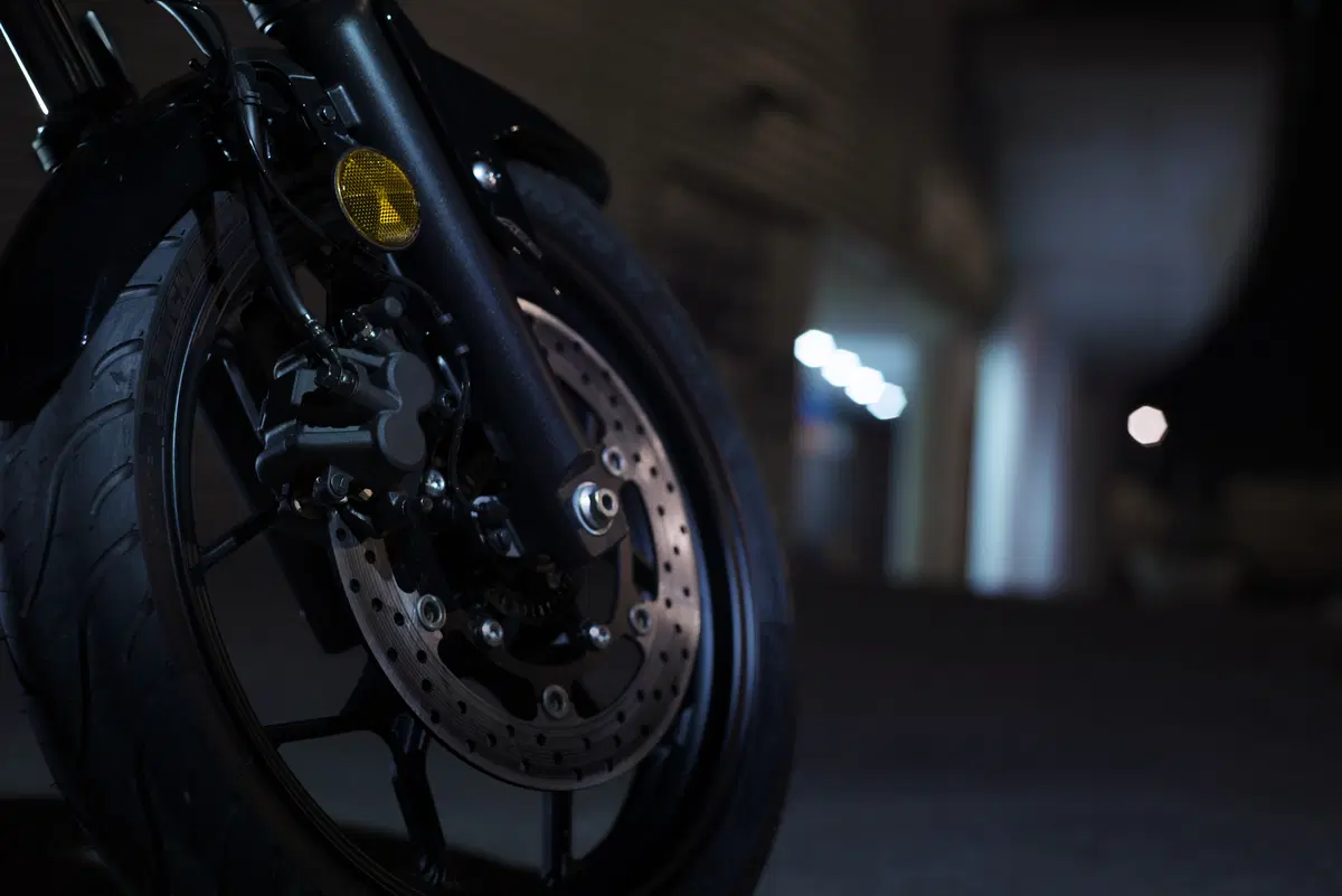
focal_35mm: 50
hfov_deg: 39.6
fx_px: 1864
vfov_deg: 27.0
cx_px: 671
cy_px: 448
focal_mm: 50
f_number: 2.8
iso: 400
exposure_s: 1/20
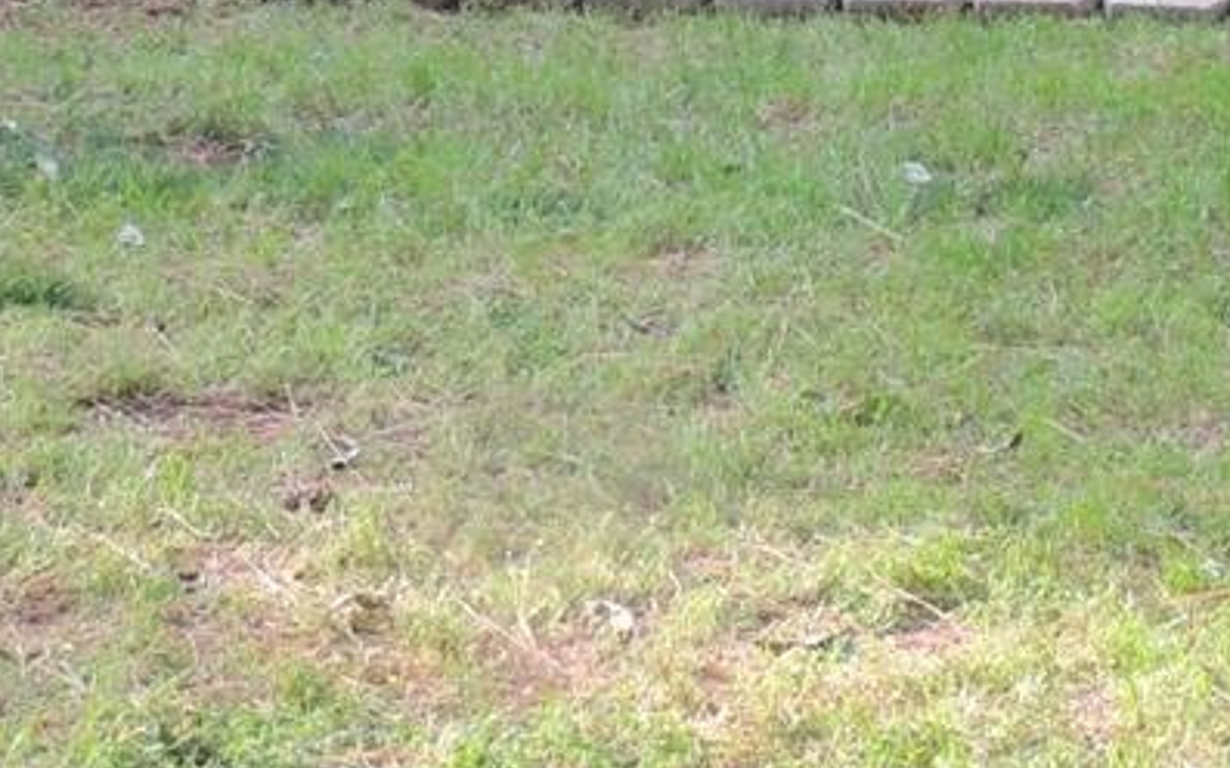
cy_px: -359
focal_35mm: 132
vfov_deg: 9.7
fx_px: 4424
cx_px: 833
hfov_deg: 15.8
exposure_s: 1/50
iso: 180
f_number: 3.2
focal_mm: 5.8
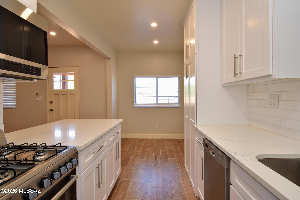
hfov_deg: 90.0
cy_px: 100
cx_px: 150
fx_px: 150
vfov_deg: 67.4
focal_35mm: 18
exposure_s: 1/20
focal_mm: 12
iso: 400
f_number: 10
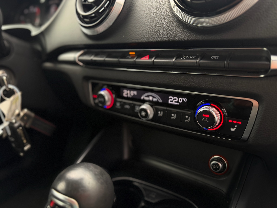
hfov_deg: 71.6
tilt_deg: -16.6
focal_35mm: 24
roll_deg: +2.6
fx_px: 192
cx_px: 138
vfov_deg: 56.8
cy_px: 104
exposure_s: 1/126
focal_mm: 6.76
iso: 125
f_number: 1.78
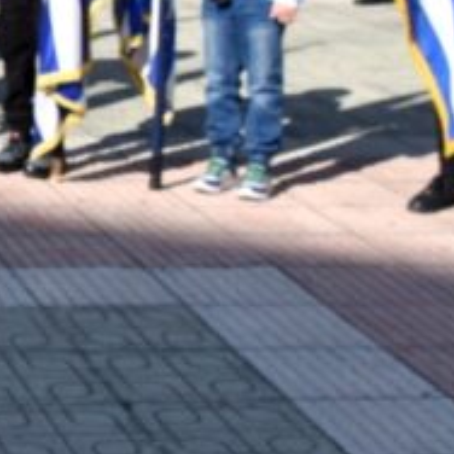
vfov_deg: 13.8
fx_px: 1855
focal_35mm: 125
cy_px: 11
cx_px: -340
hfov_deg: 12.8
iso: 100
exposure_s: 1/250
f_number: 8
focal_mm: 18
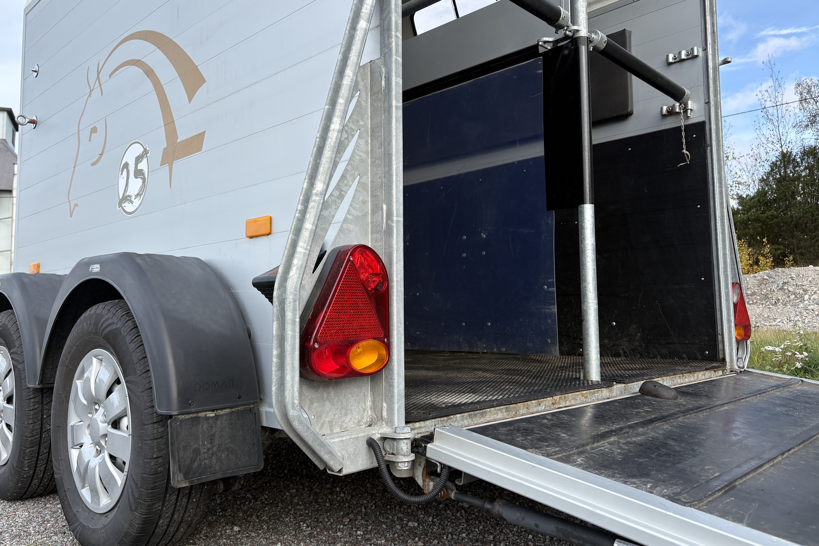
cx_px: 415
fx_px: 637
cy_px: 261
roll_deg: +1.8
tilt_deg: +5.6
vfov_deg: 46.4
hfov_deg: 65.5
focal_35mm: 28
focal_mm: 5.96
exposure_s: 1/895
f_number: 1.6
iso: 50
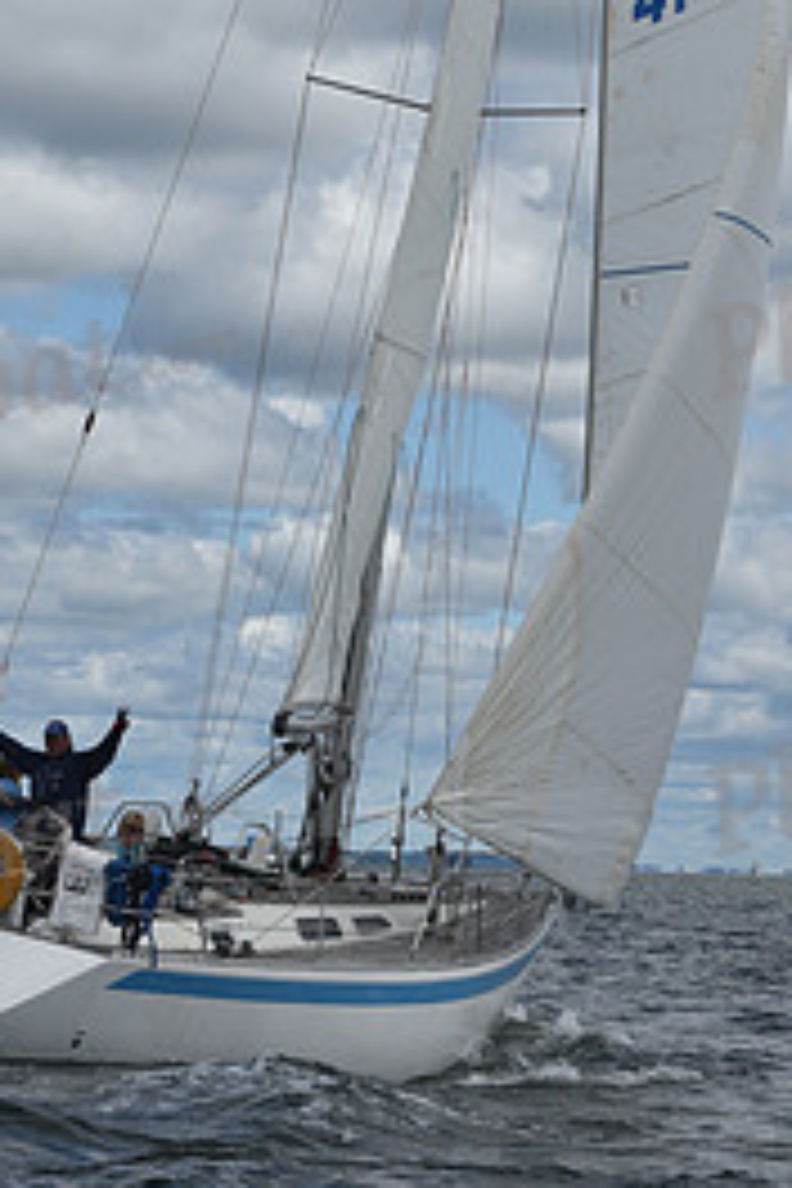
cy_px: 112
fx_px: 5082
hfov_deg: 8.9
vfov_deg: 13.2
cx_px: 475
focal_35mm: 154
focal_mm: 70
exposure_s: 1/800
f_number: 11
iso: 250
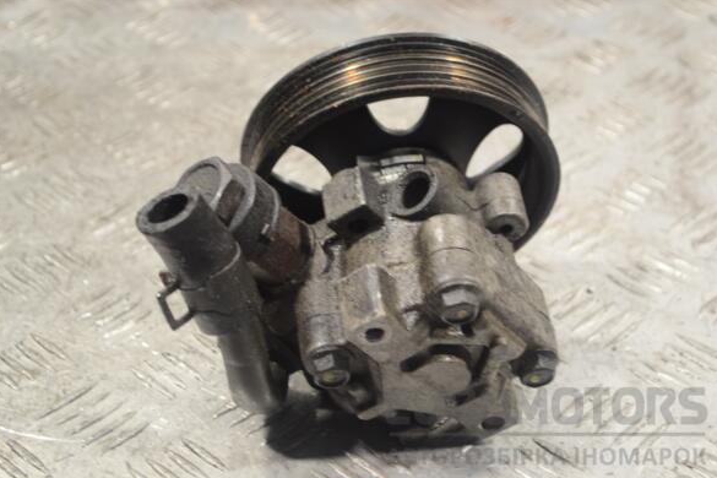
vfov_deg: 17.1
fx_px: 1593
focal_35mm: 80
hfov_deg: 25.4
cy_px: 243
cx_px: 363
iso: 450
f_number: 5.6
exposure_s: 1/30
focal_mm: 52
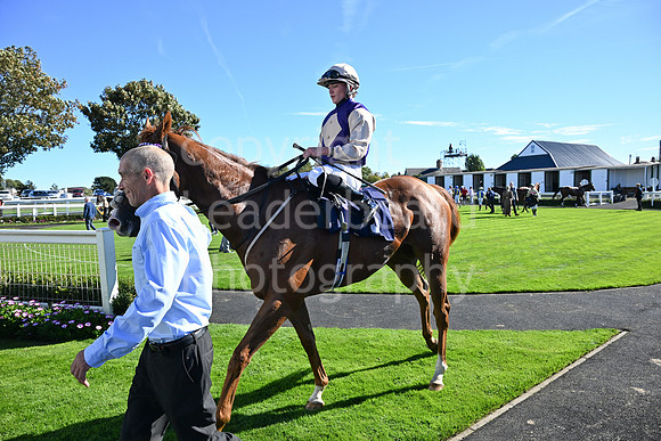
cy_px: 220
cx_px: 330
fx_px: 441
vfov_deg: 53.2
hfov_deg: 73.7
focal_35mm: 24
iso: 400
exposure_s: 1/1250
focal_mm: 24
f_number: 5.6
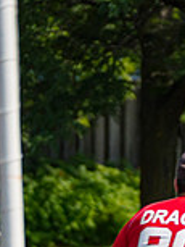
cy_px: 298
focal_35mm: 781
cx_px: 372
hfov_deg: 1.9
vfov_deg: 2.5
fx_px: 5558
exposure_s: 1/6400
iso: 400
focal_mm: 143
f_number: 2.8
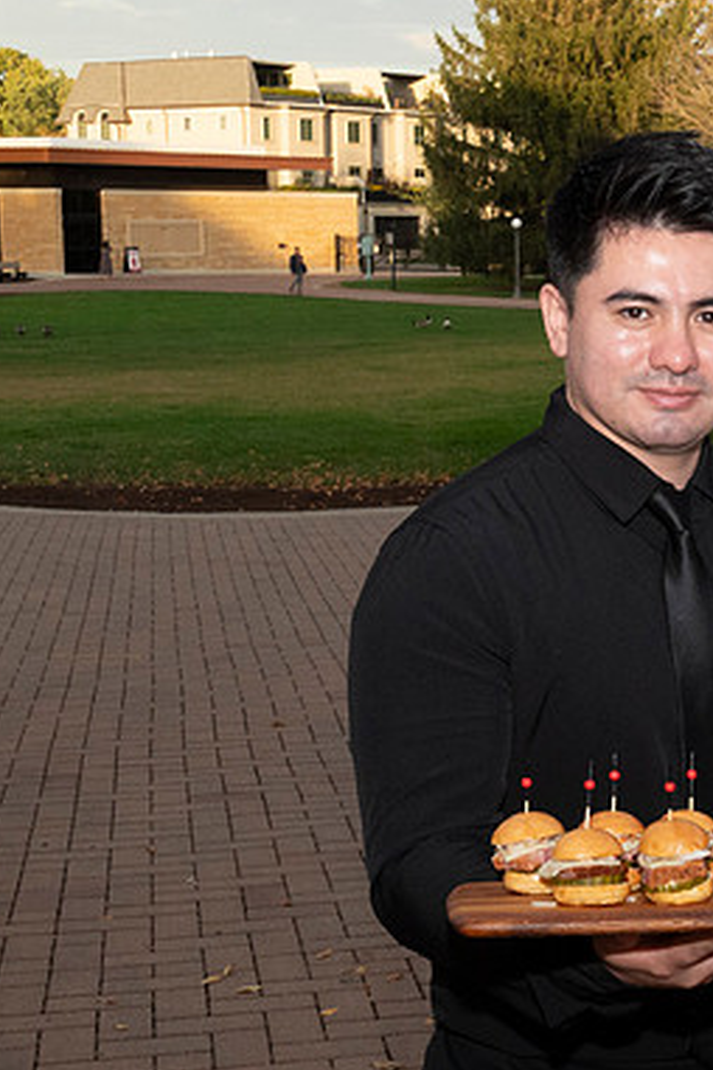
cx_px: 747
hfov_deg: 18.1
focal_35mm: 73
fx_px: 2169
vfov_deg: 27.7
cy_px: 538
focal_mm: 32
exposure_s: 1/200
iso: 1600
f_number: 16
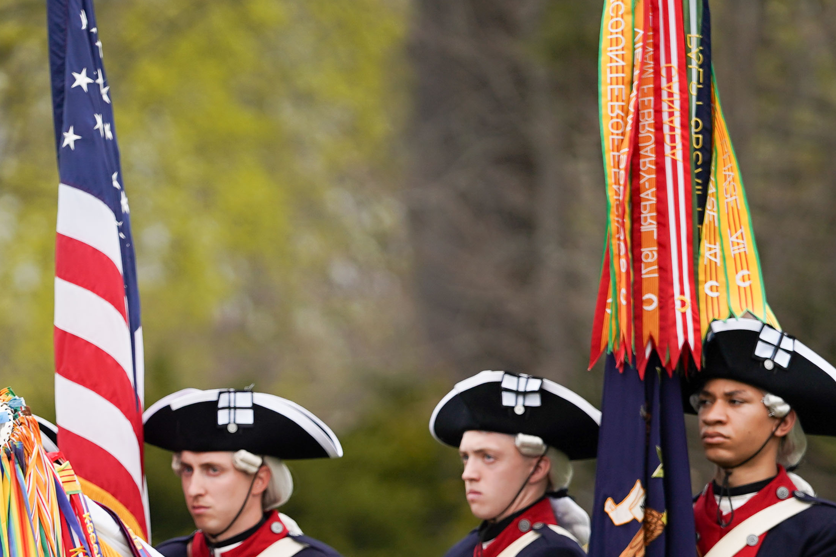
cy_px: 670
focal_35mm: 454
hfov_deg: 4.5
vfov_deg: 3.0
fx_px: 10543
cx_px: 105
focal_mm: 171.4
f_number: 2.8
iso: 100
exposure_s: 1/1600
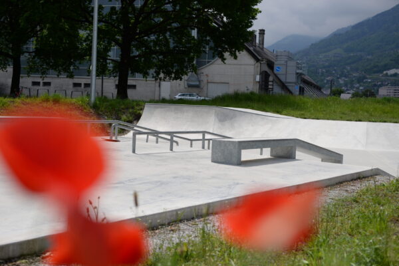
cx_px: 200
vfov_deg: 24.6
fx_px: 610
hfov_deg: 36.2
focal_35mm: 55
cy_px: 133
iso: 250
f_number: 5
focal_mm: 55
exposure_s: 1/3200
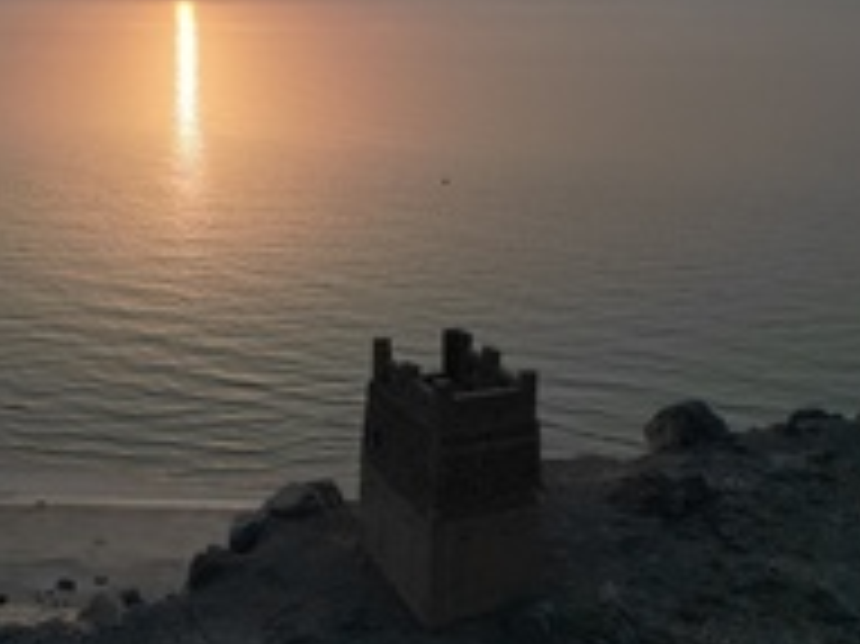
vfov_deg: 32.5
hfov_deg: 42.3
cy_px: 196
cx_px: 275
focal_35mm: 44
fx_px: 1092
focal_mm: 6.72
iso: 100
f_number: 1.7
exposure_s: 1/3000
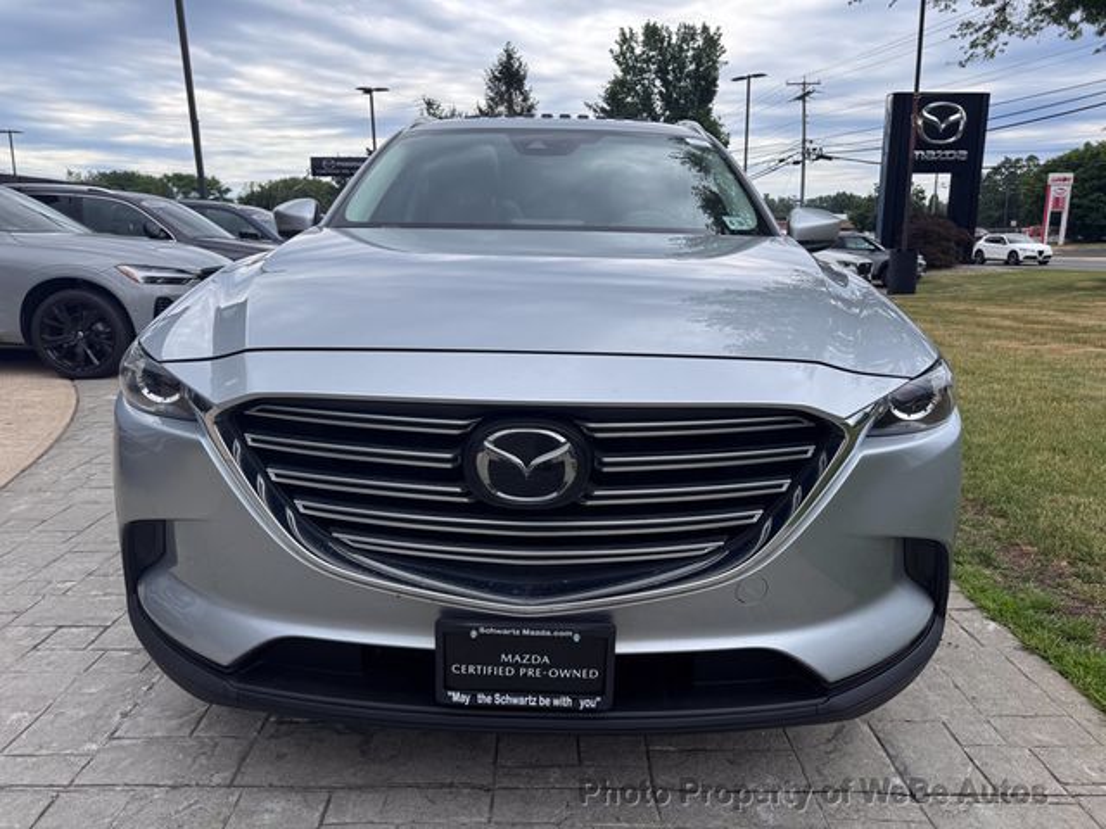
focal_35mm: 24
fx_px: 767
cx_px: 553
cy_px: 414
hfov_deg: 71.6
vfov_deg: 56.8
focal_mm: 6.76
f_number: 1.78
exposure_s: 1/2252
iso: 80
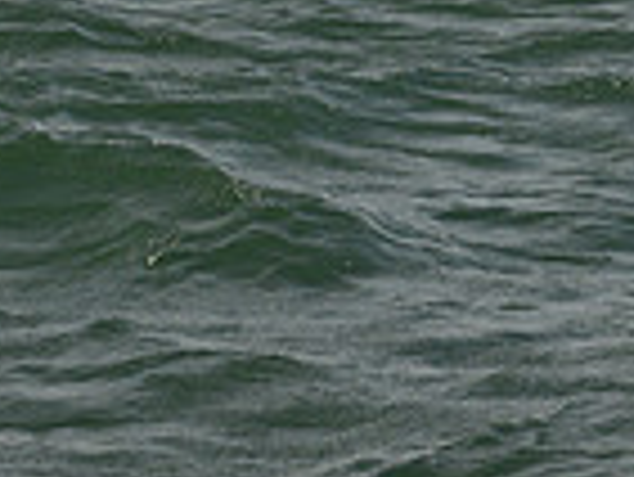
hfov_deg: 6.4
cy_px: -788
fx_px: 5646
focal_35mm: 308
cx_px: -209
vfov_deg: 4.7
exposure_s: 1/800
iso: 320
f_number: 13
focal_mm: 78
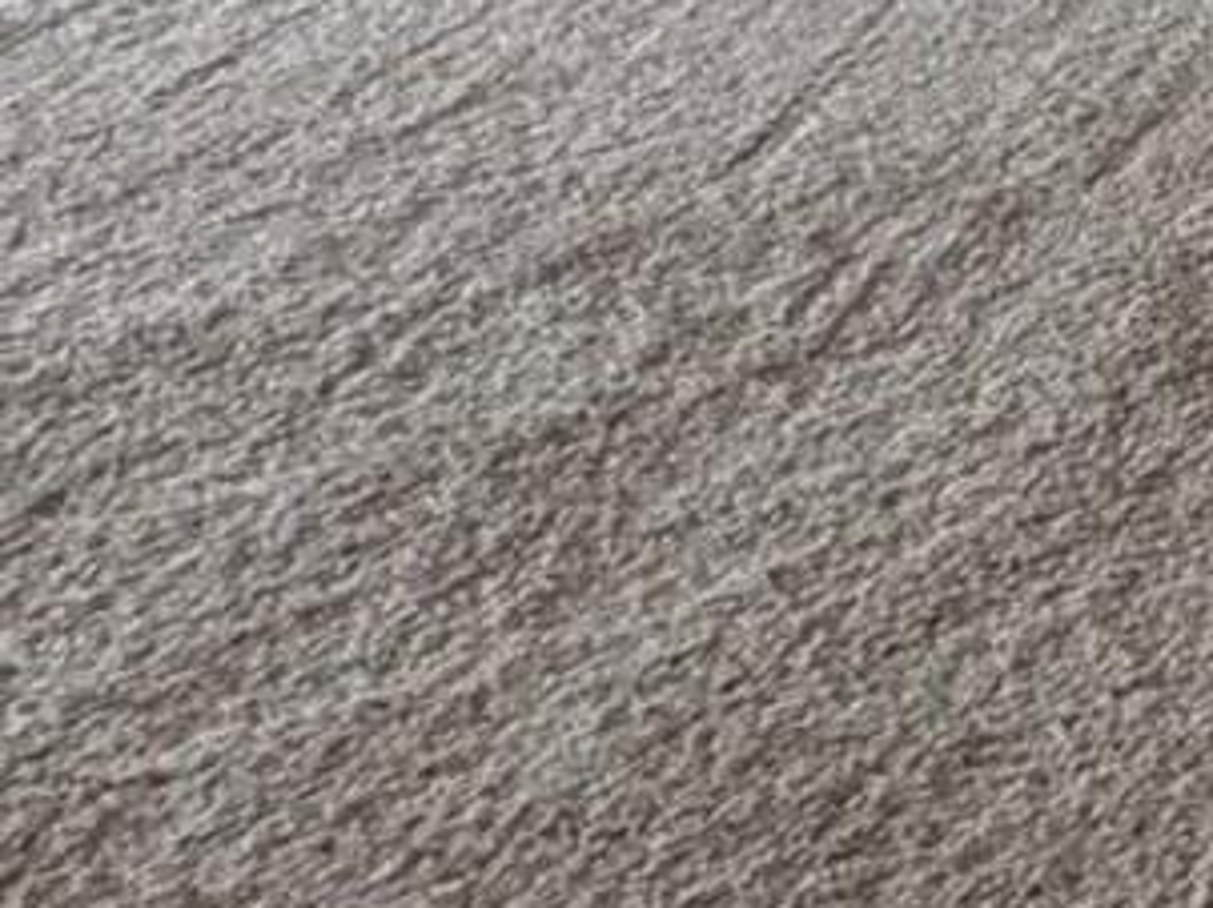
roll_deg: +0.8
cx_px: 3085
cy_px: -743
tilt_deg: -10.9
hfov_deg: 13.5
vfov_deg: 13.8
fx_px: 3326
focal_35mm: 95
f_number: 2.2
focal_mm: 2.22
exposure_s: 1/97
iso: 320
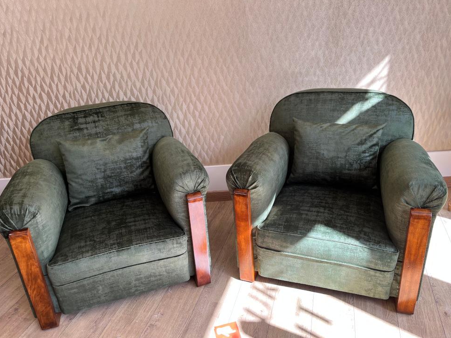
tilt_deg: -23.7
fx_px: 352
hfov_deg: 65.3
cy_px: 164
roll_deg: +3.7
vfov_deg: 51.3
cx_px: 225
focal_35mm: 27
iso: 32
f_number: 1.6
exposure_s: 1/134
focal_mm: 5.1
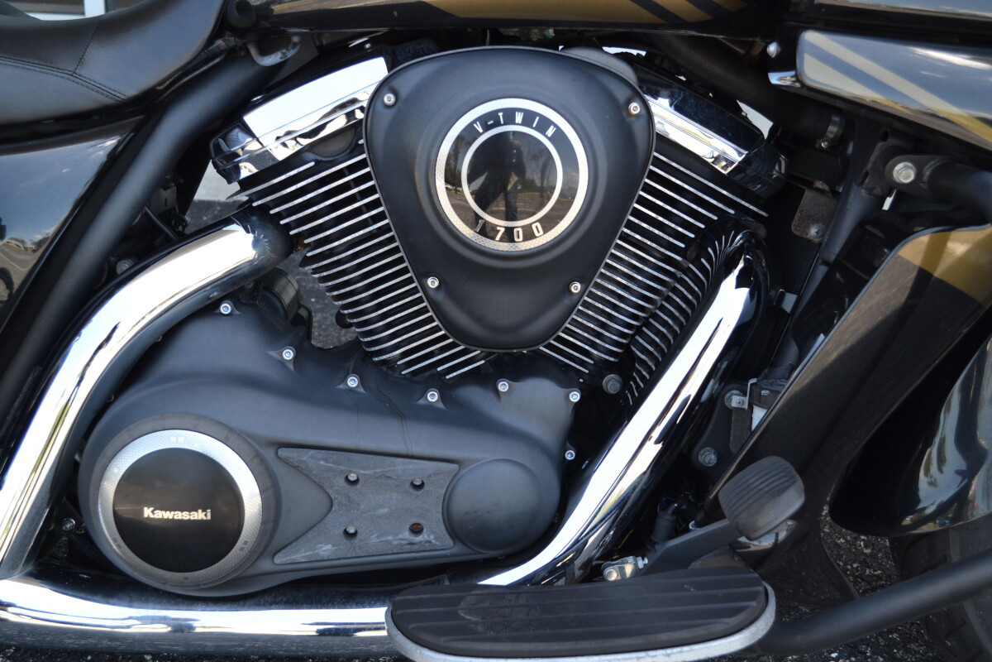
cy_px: 331
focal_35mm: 44
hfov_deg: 45.0
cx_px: 496
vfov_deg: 30.8
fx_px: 1199
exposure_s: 1/125
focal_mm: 29
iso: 250
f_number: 5.6
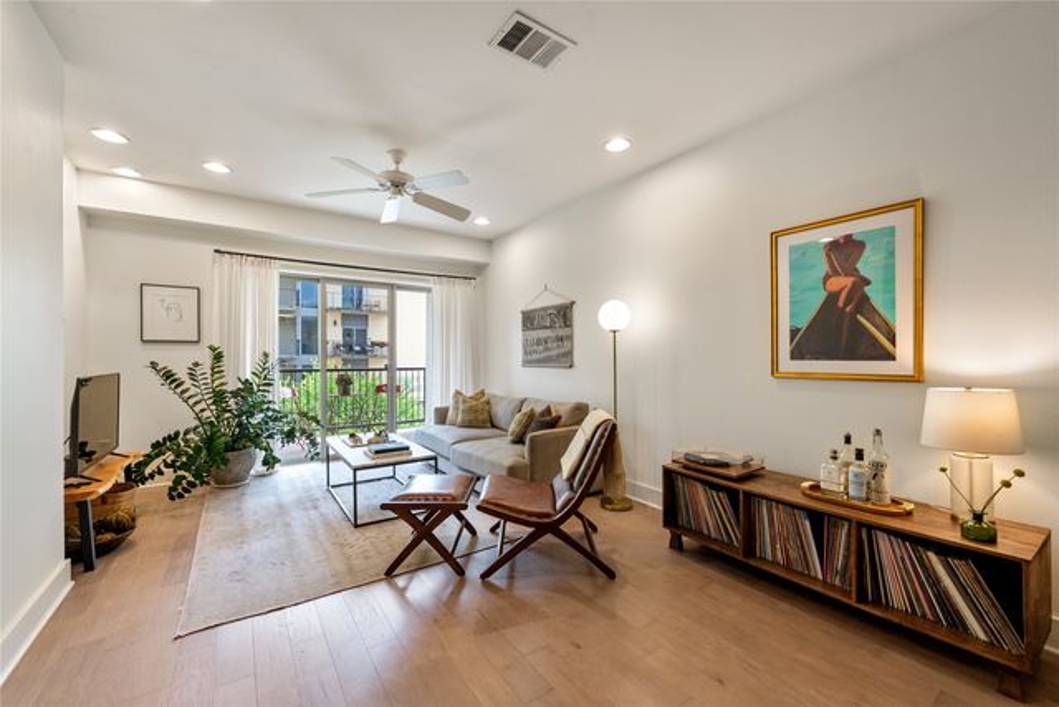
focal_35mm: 15
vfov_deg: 77.4
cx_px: 530
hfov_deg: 100.4
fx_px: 441
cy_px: 354
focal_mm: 15
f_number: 8
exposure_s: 1/13
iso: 400
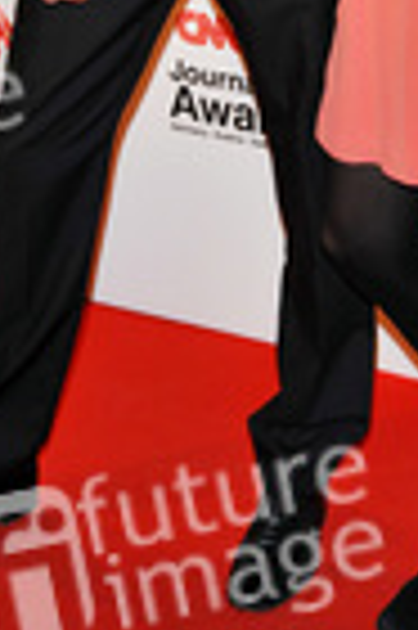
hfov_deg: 9.6
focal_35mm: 143
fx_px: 2497
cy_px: -122
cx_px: 285
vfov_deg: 14.0
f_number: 6.3
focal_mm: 50
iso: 800
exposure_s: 1/250
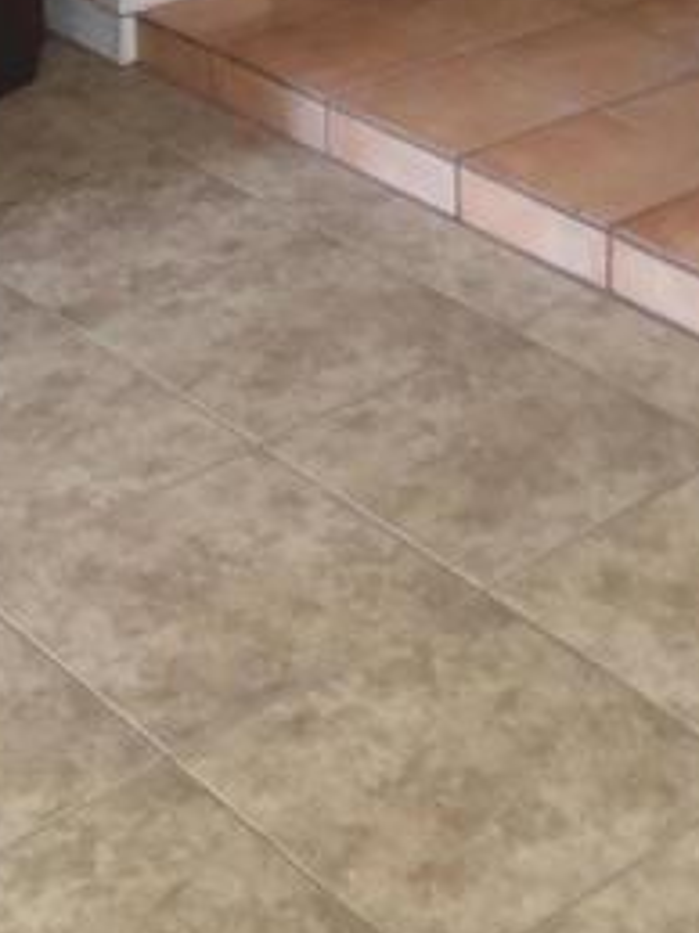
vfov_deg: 21.0
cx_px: 465
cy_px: -231
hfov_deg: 17.1
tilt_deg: -10.6
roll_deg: +2.5
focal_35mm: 86
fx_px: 2317
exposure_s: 1/15
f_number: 2.2
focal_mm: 4.15
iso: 80
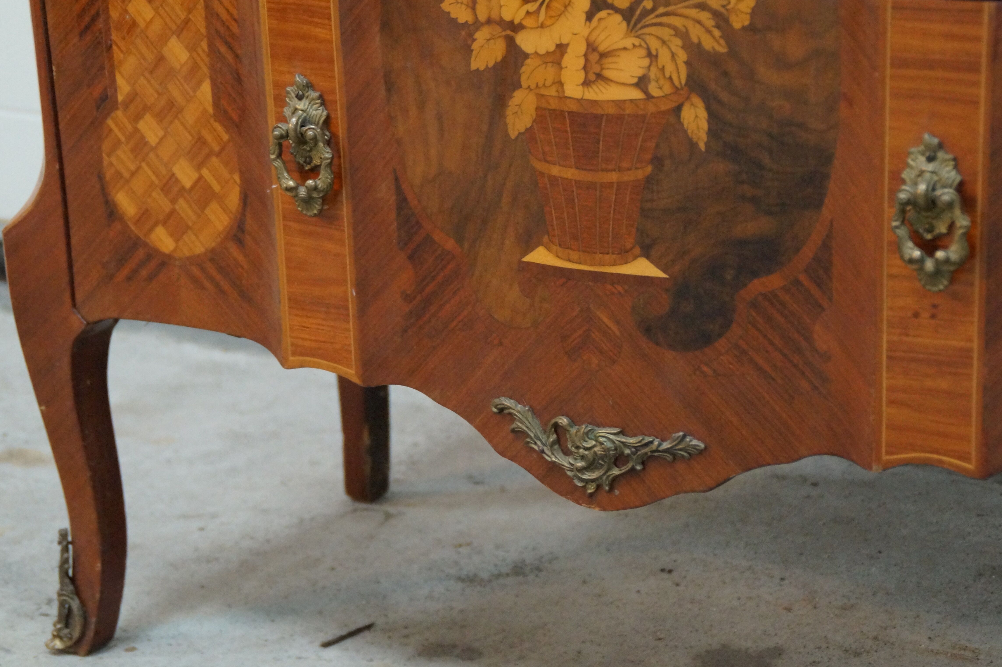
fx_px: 2949
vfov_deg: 12.9
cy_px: 348
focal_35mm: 106
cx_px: 569
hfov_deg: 19.3
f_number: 5
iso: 3200
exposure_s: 1/80
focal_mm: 60
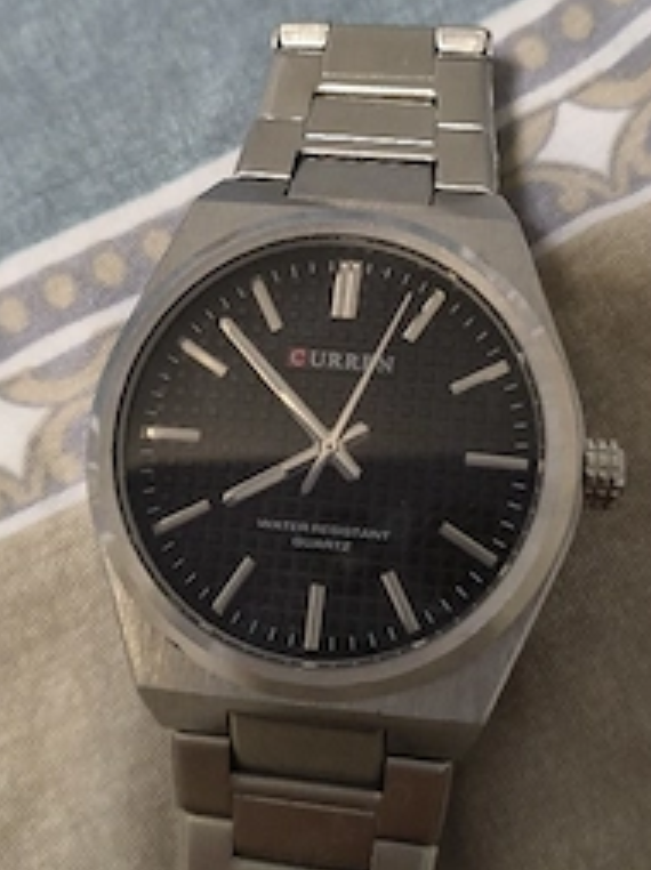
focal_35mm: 41
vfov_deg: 45.6
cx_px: 339
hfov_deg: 35.1
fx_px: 1030
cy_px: 353
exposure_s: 1/33.3
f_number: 1.8
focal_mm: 4.81
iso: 1006
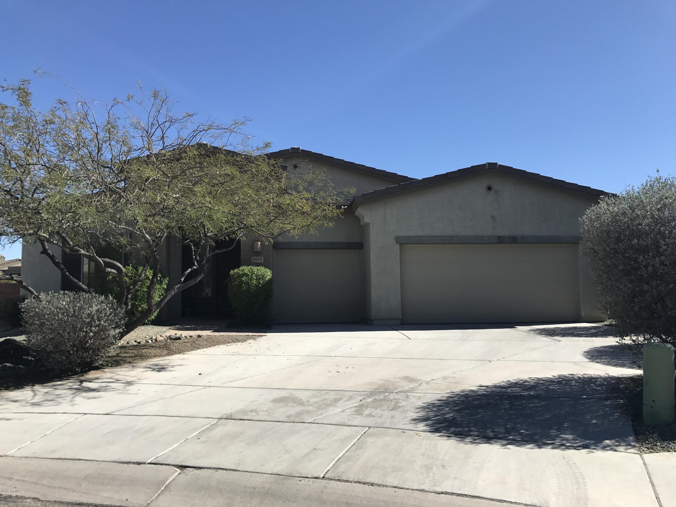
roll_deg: +1.1
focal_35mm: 28
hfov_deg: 63.4
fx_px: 547
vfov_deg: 49.7
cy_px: 254
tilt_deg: +4.9
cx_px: 338
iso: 20
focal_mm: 3.99
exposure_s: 1/2907
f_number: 1.8
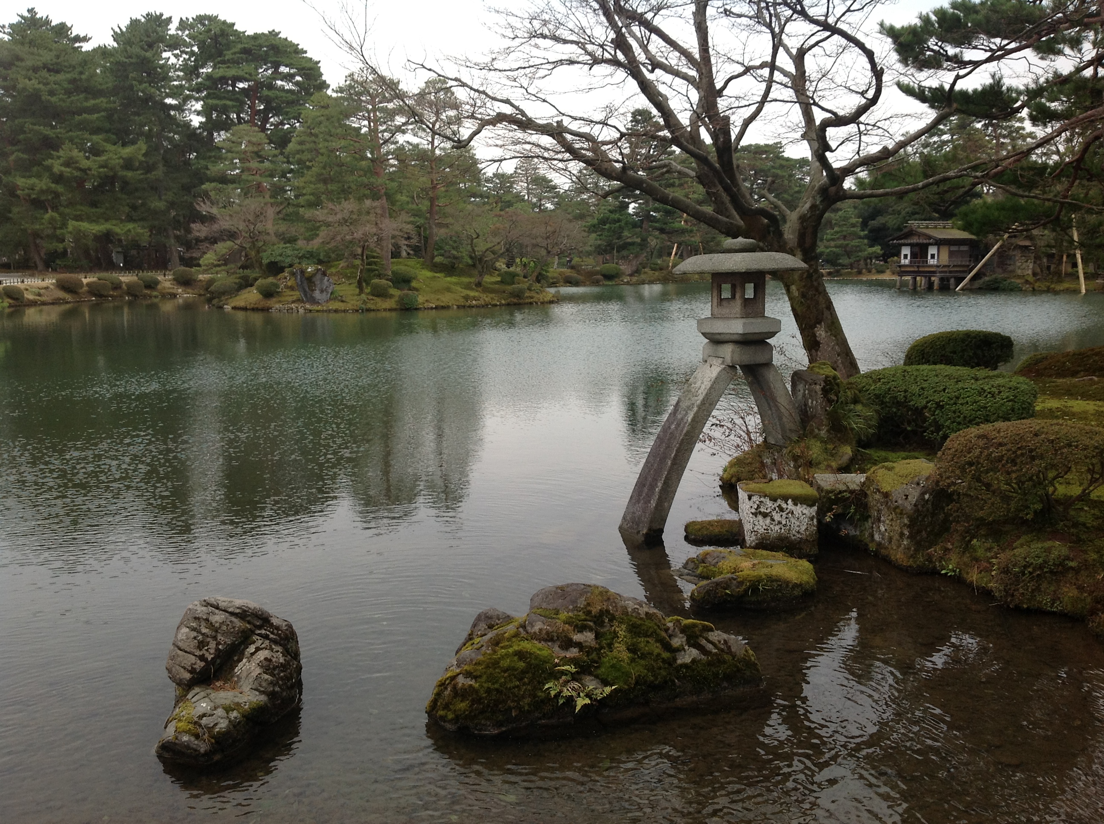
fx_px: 1115
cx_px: 552
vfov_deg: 40.6
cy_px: 412
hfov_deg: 52.7
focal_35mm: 35
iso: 80
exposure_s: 1/135
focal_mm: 4.28
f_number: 2.4
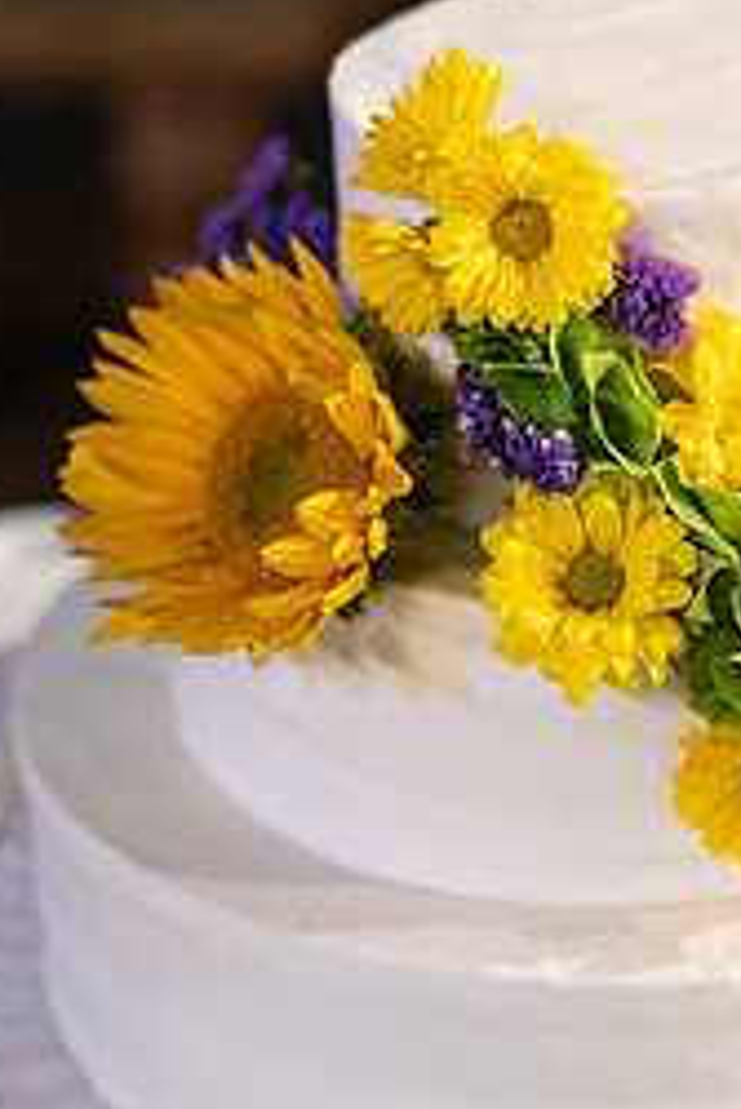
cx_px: 635
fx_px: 3052
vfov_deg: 20.6
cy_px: 479
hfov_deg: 13.7
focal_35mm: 99
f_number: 2
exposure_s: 1/125
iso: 2500
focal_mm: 55
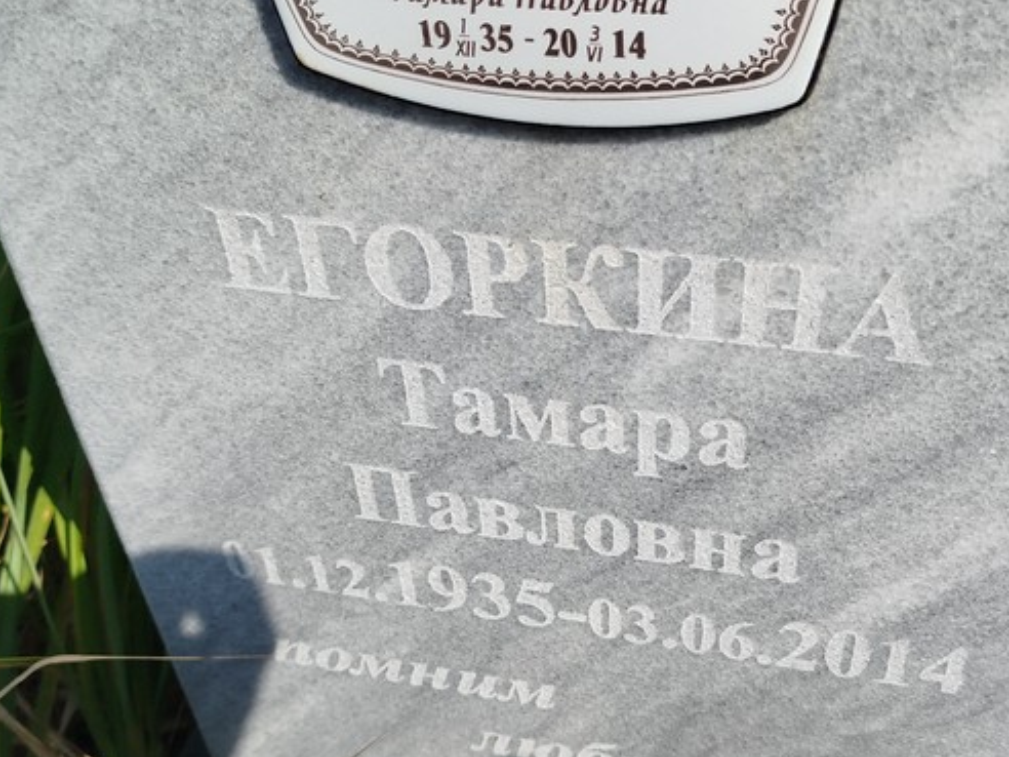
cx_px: 566
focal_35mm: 39
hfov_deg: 47.8
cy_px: 398
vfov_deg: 36.8
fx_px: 1137
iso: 50
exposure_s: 1/1308
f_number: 1.7
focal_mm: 5.31
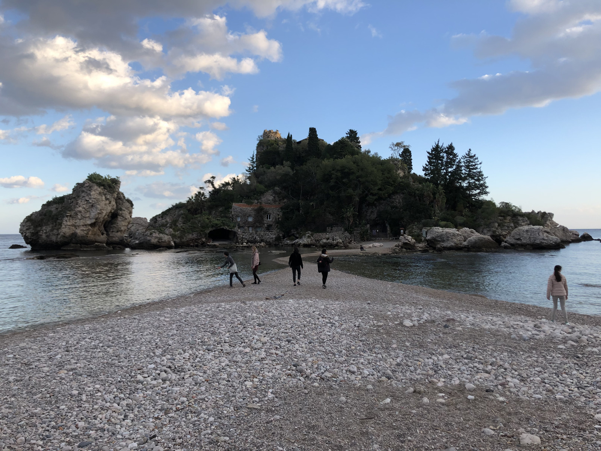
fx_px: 486
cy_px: 226
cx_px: 300
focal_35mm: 28
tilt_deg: +0.3
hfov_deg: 63.4
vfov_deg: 49.7
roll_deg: +1.2
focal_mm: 4
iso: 20
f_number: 1.8
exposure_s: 1/716
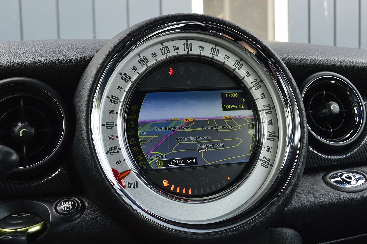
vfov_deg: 35.4
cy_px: 122
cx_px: 184
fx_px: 382
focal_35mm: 38
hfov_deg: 51.3
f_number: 8
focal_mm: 25
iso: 640
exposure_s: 1/60
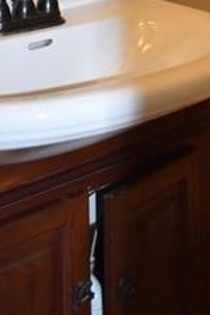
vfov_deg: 18.4
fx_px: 805
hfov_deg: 14.1
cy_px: -216
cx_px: 294
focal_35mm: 92
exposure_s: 1/100
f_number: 5
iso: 800
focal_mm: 18
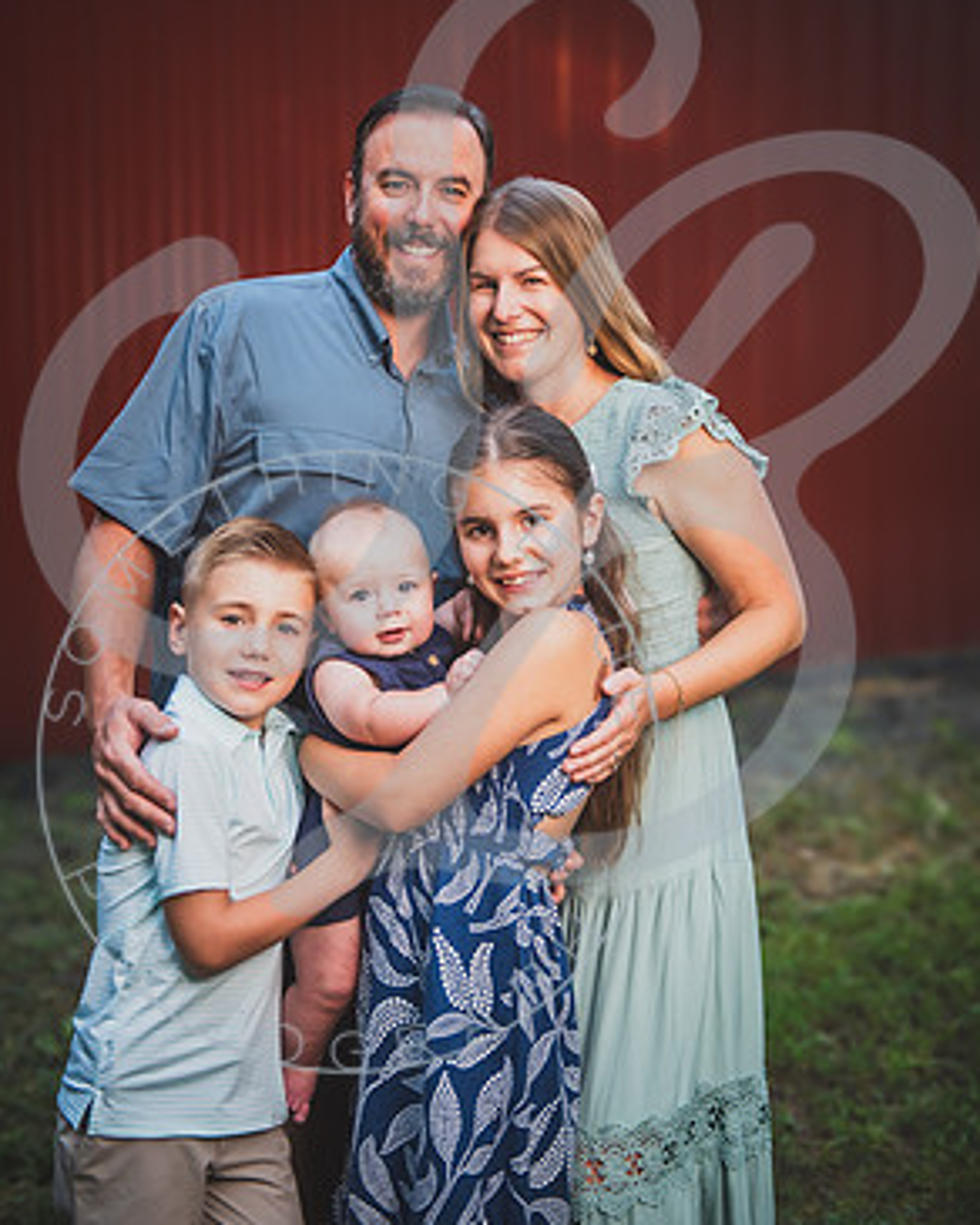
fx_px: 1885
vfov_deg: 35.9
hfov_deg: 29.1
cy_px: 507
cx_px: 500
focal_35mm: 52
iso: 100
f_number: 2.8
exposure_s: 1/320
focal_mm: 45
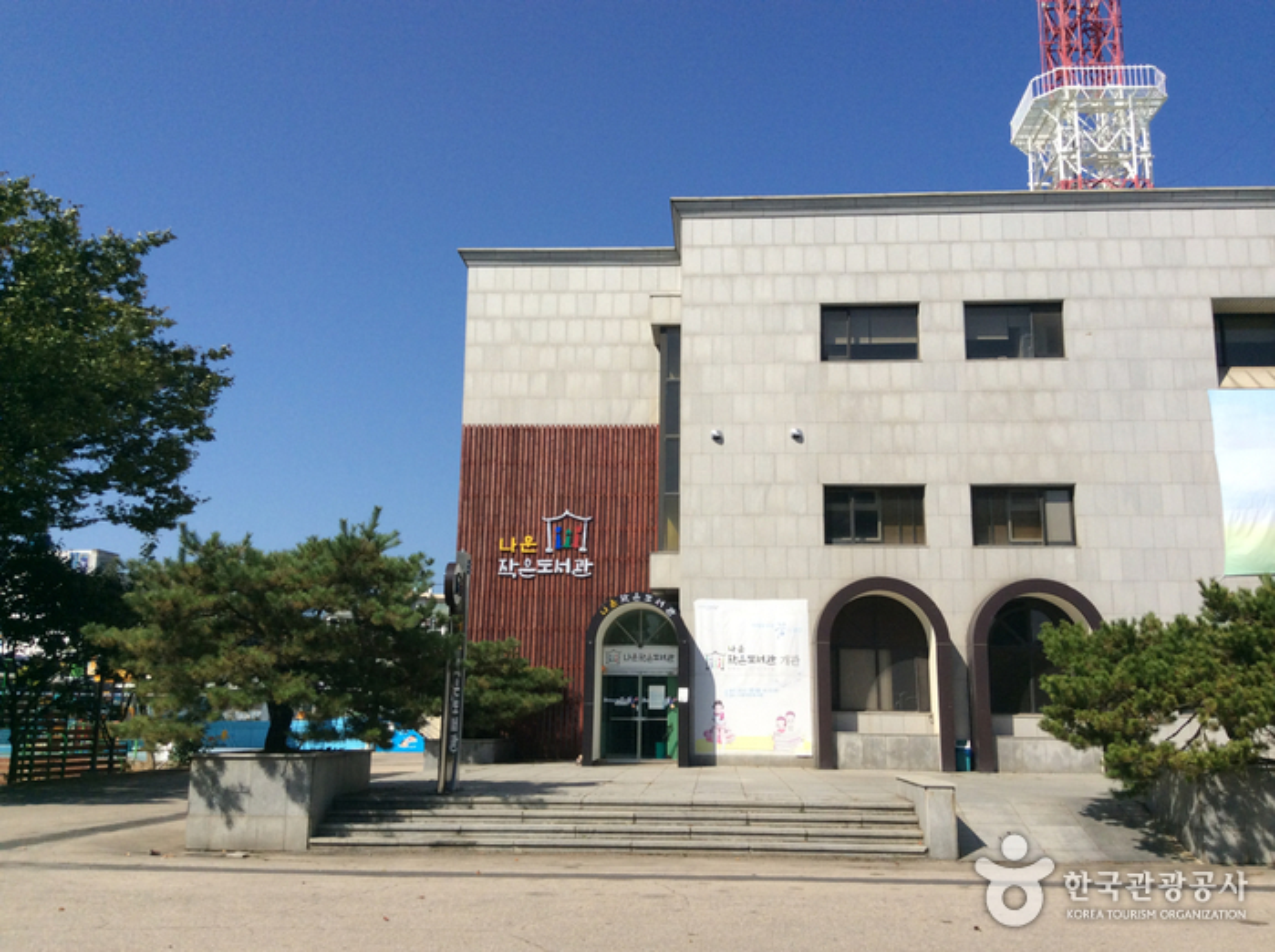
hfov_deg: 55.4
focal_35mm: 33
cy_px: 476
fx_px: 1214
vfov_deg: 42.8
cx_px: 638
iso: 32
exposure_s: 1/2203
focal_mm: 3.3
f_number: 2.4
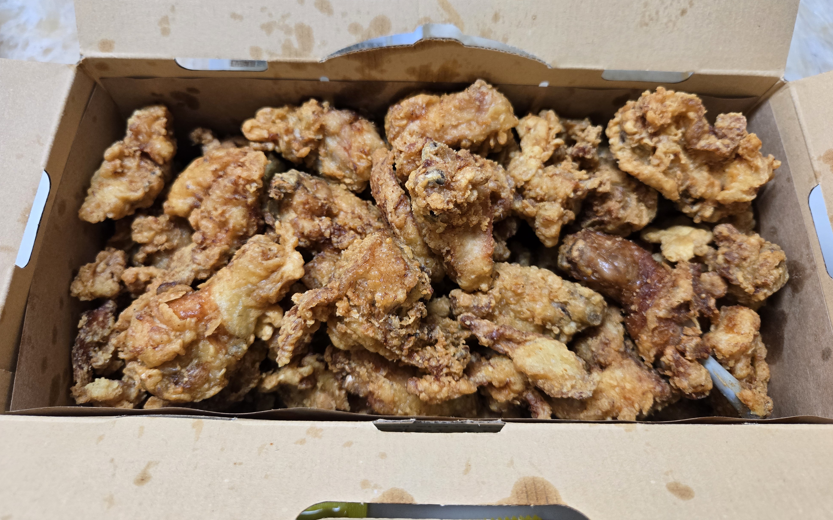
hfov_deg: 72.5
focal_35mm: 25
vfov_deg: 49.0
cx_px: 412
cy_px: 212
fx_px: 568
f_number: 1.8
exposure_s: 1/120
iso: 400
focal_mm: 5.4
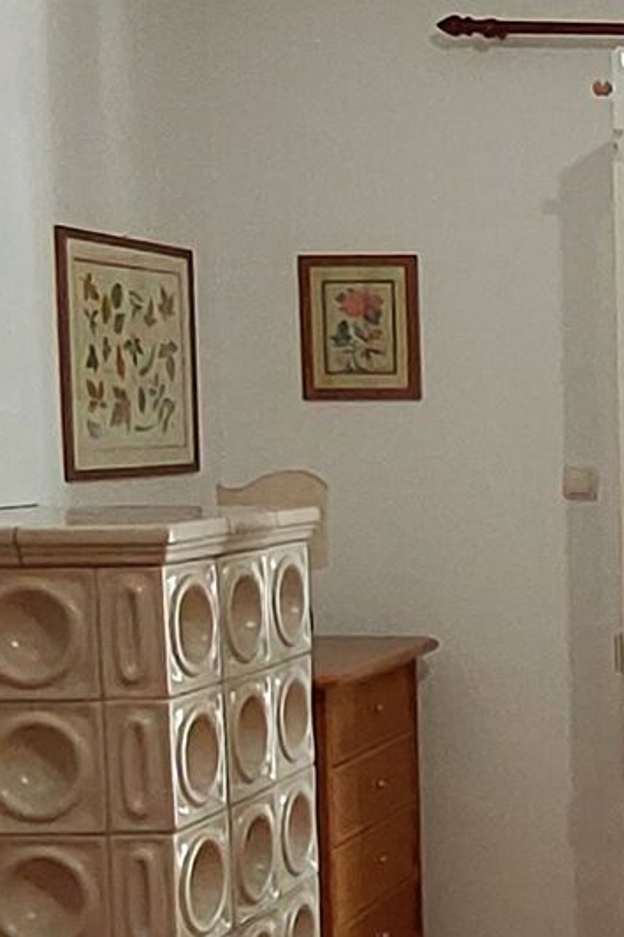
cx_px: 1016
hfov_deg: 16.8
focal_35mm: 71
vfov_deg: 28.4
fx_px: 1847
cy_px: 580
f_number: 2.2
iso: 400
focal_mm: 1.74
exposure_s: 1/50
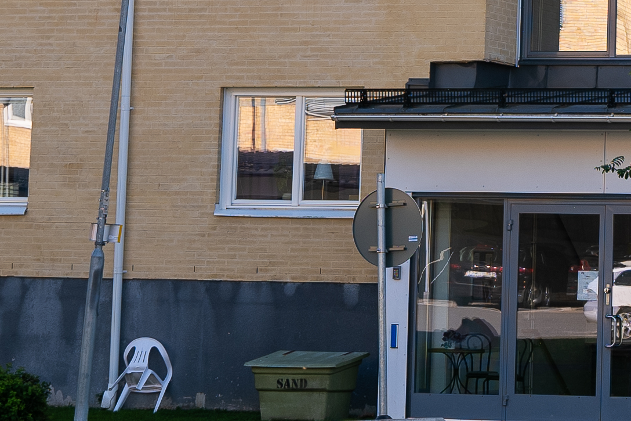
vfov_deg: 7.4
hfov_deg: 11.1
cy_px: -249
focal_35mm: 182
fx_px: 3189
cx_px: 766
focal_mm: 33
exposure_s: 1/320
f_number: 4
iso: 100
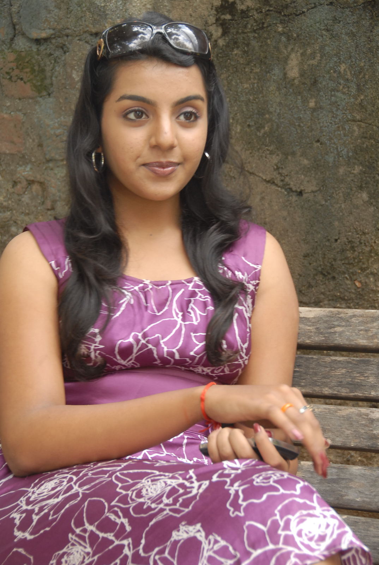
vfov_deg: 19.4
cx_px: 190
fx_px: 1650
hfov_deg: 13.1
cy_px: 282
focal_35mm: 105
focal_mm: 70
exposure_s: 1/80
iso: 400
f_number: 5.6
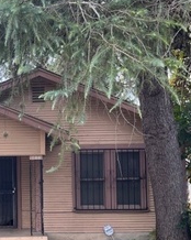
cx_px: 30
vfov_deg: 33.0
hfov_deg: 26.4
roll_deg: +1.3
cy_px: 179
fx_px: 396
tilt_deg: +2.4
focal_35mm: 56
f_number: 1.6
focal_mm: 5.1
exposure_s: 1/383
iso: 32
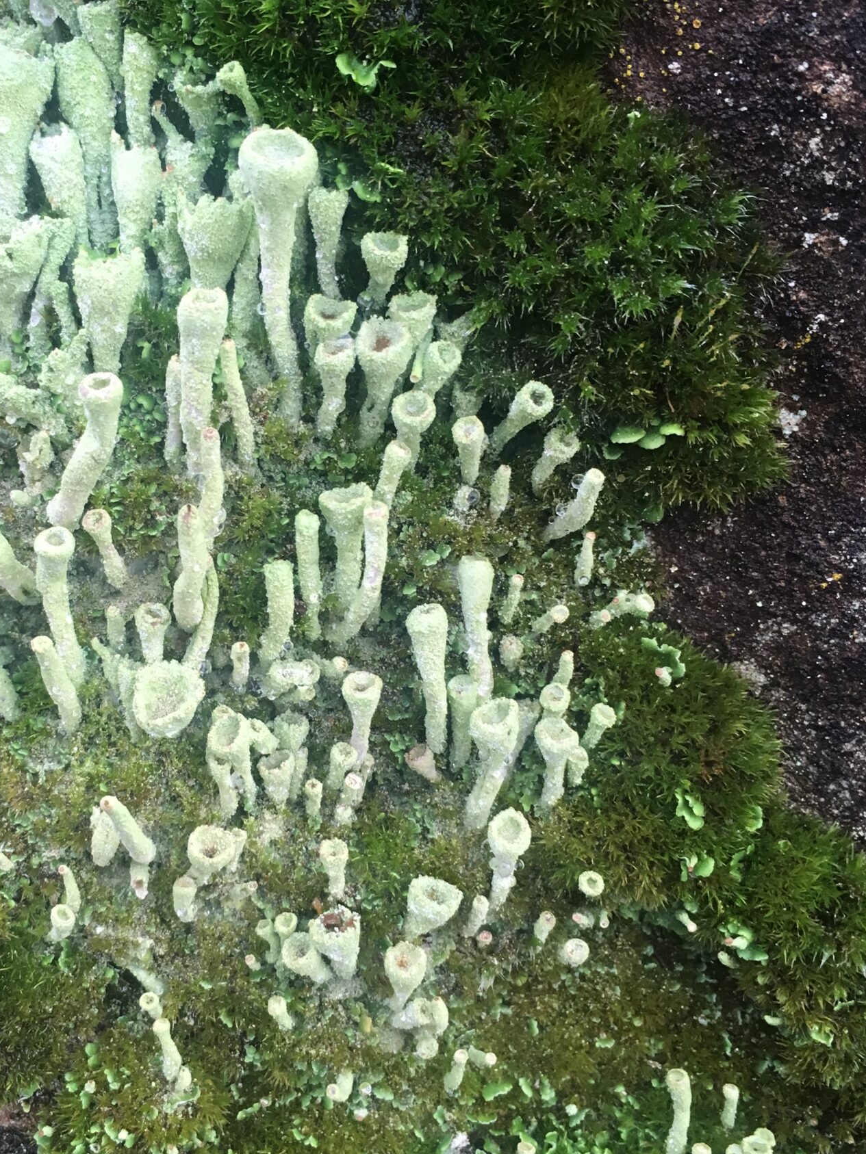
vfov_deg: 42.9
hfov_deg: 32.5
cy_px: 590
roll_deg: -2.0
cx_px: 268
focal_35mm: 44
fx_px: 1468
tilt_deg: -32.8
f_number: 2.2
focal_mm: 4.15
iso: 32
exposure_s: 1/30
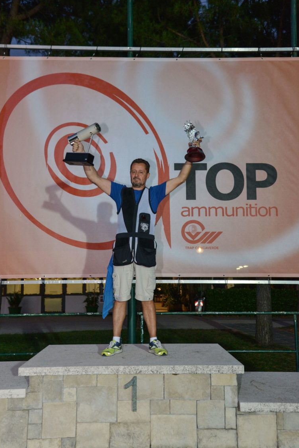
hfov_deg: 34.2
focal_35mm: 39
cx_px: 146
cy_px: 219
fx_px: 486
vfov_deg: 49.5
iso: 1000
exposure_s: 1/125
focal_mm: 38
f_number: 5
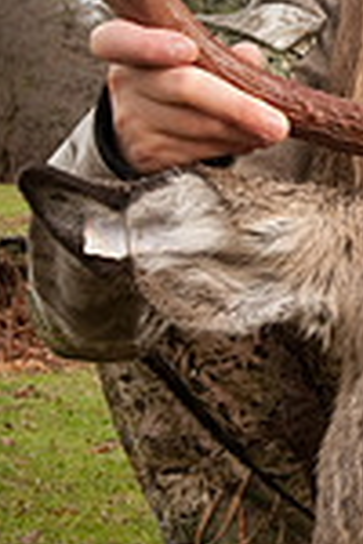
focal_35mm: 102
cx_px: 535
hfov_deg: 12.8
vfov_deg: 19.9
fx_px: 1543
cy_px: 163
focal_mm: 34
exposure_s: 1/60
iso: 1000
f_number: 14
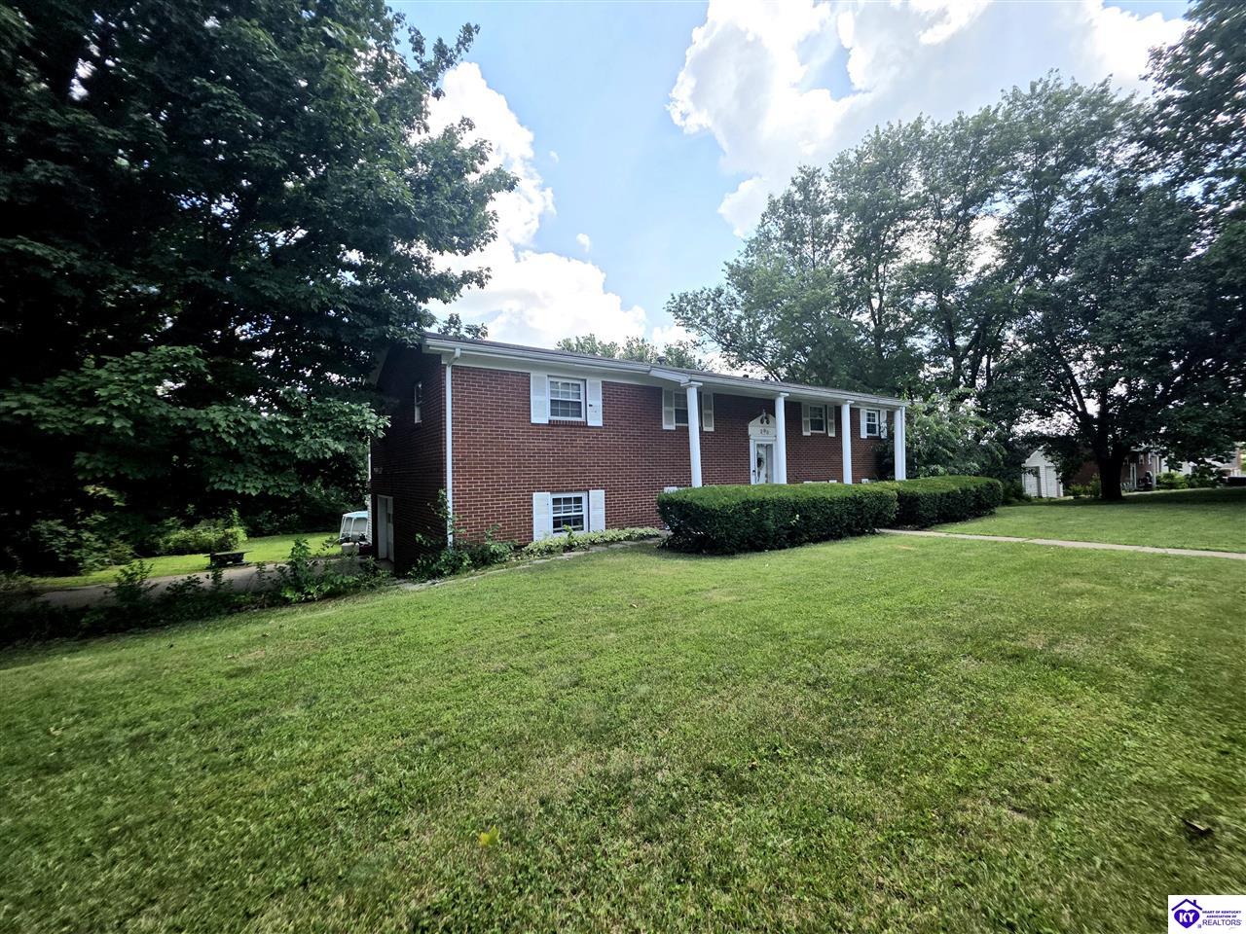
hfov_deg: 106.2
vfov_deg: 89.9
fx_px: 468
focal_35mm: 13
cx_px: 623
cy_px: 467
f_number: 1.9
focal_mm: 2.2
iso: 40
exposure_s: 1/1667
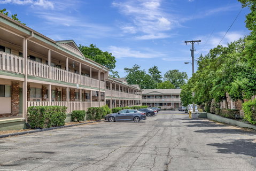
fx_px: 203
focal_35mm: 28
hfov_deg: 64.5
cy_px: 86
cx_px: 128
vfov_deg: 45.7
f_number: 4
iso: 400
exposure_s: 1/3200
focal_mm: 28.5
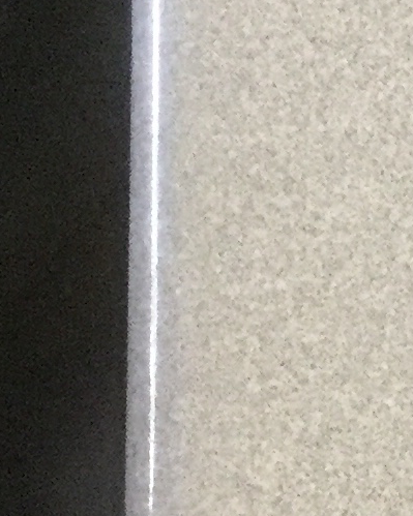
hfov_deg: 7.1
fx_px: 3026
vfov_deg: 9.8
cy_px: 271
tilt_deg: -75.4
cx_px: 1145
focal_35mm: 198
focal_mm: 3.3
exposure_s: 1/30
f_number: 2.4
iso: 125
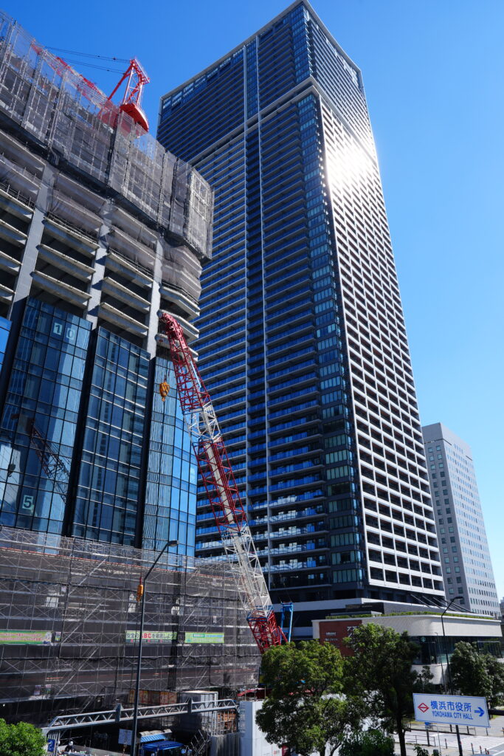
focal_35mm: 25
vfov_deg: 71.5
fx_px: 525
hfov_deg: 51.3
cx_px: 252
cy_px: 378
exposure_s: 1/125
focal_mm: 25
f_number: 9
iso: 100
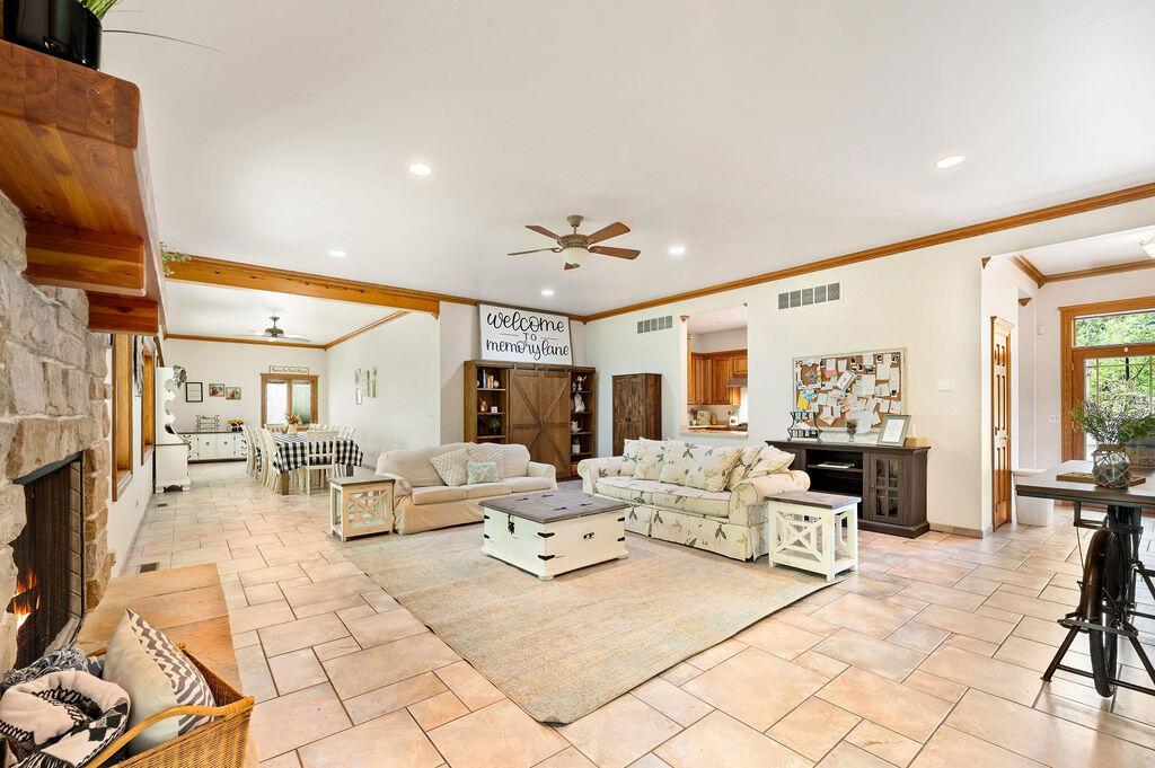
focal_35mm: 14
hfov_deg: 104.3
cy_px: 384
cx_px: 578
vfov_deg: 81.1
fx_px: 449
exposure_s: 1/1.25
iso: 250
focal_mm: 14
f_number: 10
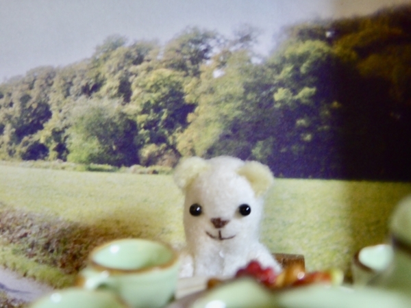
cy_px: 154
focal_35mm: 57
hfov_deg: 33.8
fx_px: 677
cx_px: 206
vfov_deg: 25.7
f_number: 4.1
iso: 400
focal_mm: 9.6
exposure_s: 1/6
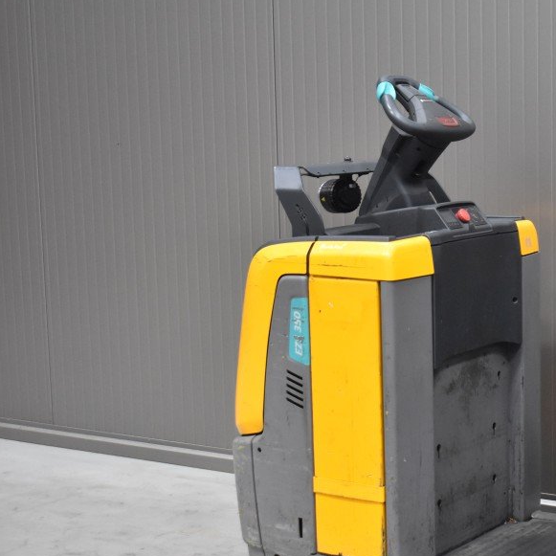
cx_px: 565
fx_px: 1436
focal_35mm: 79
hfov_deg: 21.1
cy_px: 340
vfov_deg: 21.9
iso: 1600
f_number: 4.2
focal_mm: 30
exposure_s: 1/50
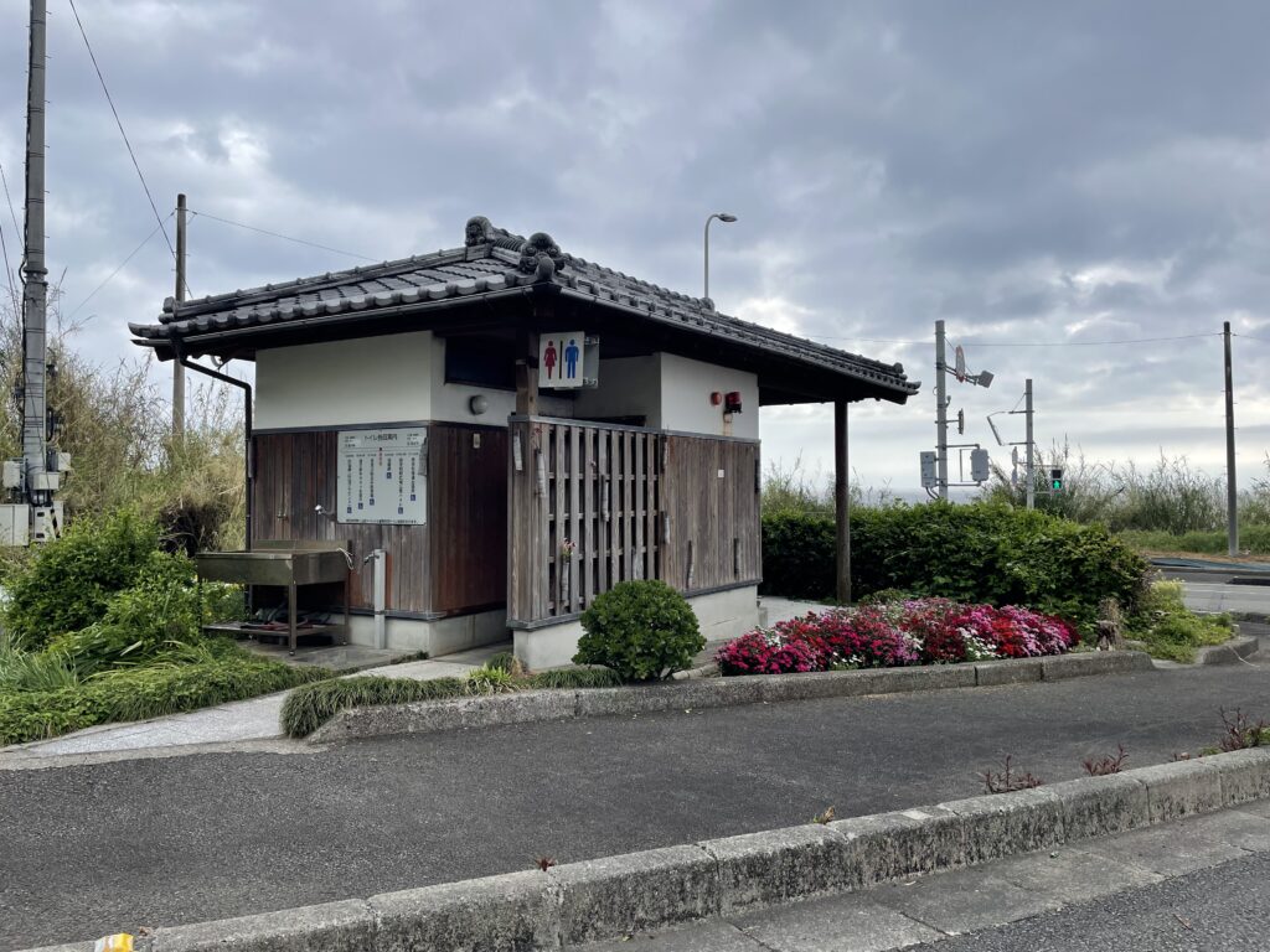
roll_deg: +0.3
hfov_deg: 67.3
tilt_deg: +2.3
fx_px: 954
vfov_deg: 53.1
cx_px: 635
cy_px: 476
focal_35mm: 26
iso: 32
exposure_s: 1/2353
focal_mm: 4.2
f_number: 1.6
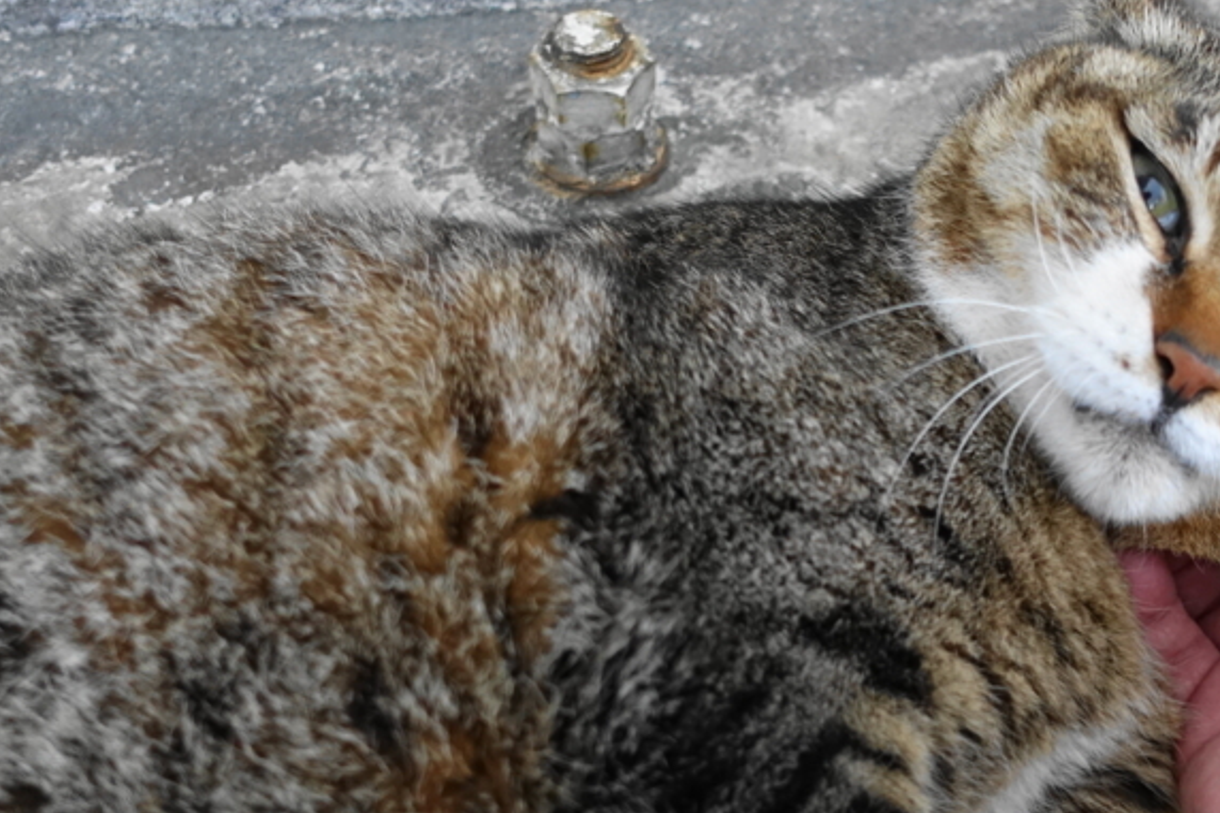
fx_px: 1457
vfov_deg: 30.9
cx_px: 874
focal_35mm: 43
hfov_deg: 44.3
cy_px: 560
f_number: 2
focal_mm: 8.8
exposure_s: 1/250
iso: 1000
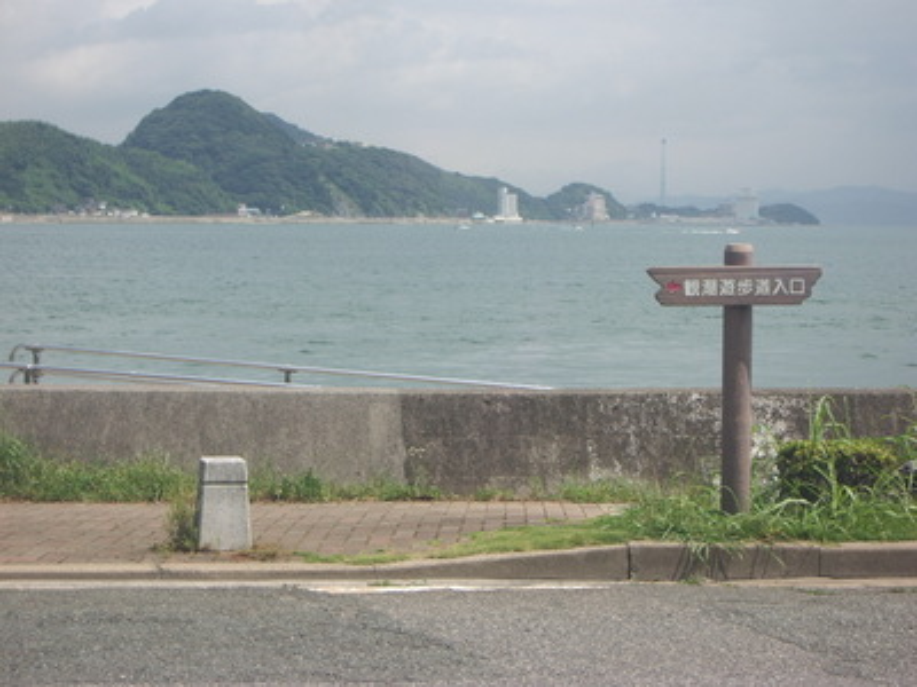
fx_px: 2331
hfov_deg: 22.3
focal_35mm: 88
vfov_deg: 16.8
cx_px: 458
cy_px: 344
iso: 50
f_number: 7
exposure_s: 1/200
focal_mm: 14.6
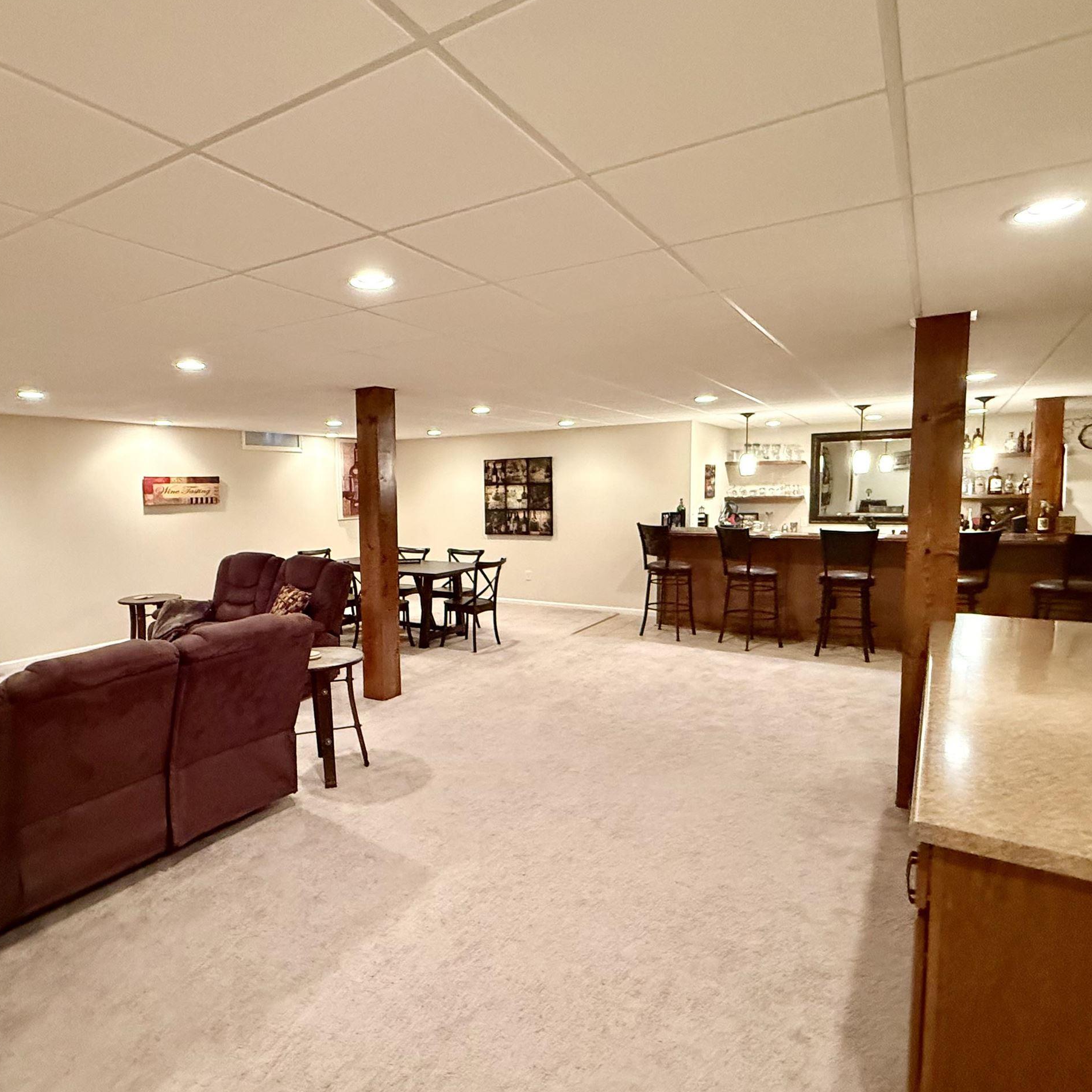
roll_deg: +1.1
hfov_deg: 74.2
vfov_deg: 74.8
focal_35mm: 20
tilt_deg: -4.8
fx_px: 714
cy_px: 554
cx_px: 452
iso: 800
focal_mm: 2.22
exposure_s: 1/60
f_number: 2.2
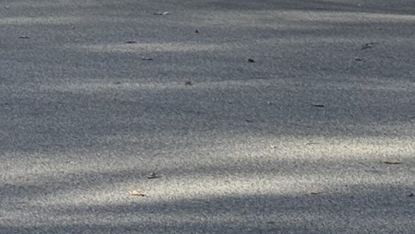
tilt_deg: +2.0
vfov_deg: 5.1
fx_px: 2520
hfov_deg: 8.9
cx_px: -375
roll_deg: -1.1
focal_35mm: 229
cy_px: -402
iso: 64
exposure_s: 1/3096
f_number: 1.78
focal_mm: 6.76
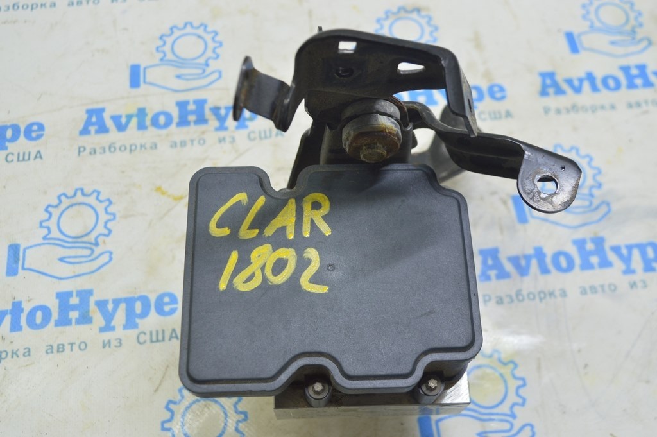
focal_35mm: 40
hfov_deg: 48.0
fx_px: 739
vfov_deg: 33.0
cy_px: 218
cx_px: 328
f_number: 5.6
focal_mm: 27
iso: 400
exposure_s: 1/20
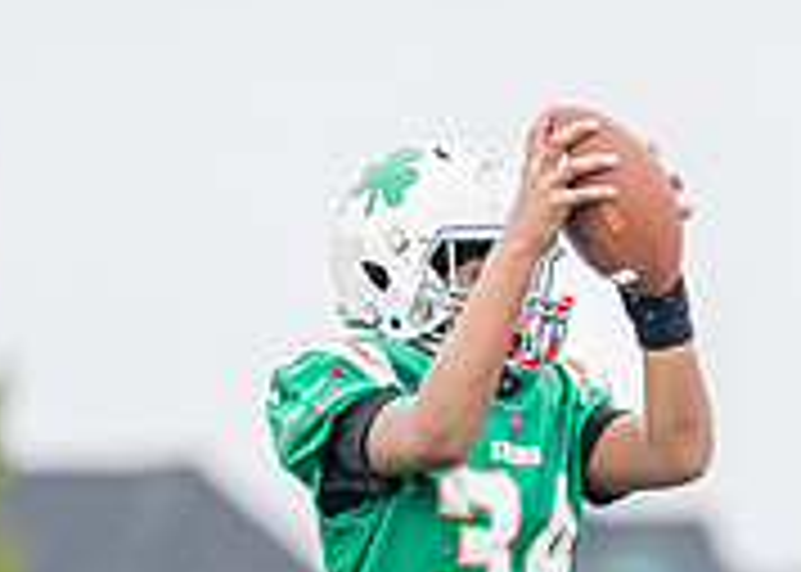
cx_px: 583
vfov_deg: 1.3
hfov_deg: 1.8
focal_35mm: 1115
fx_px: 25356
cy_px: 933
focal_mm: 200
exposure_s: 1/1000
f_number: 2.8
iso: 400
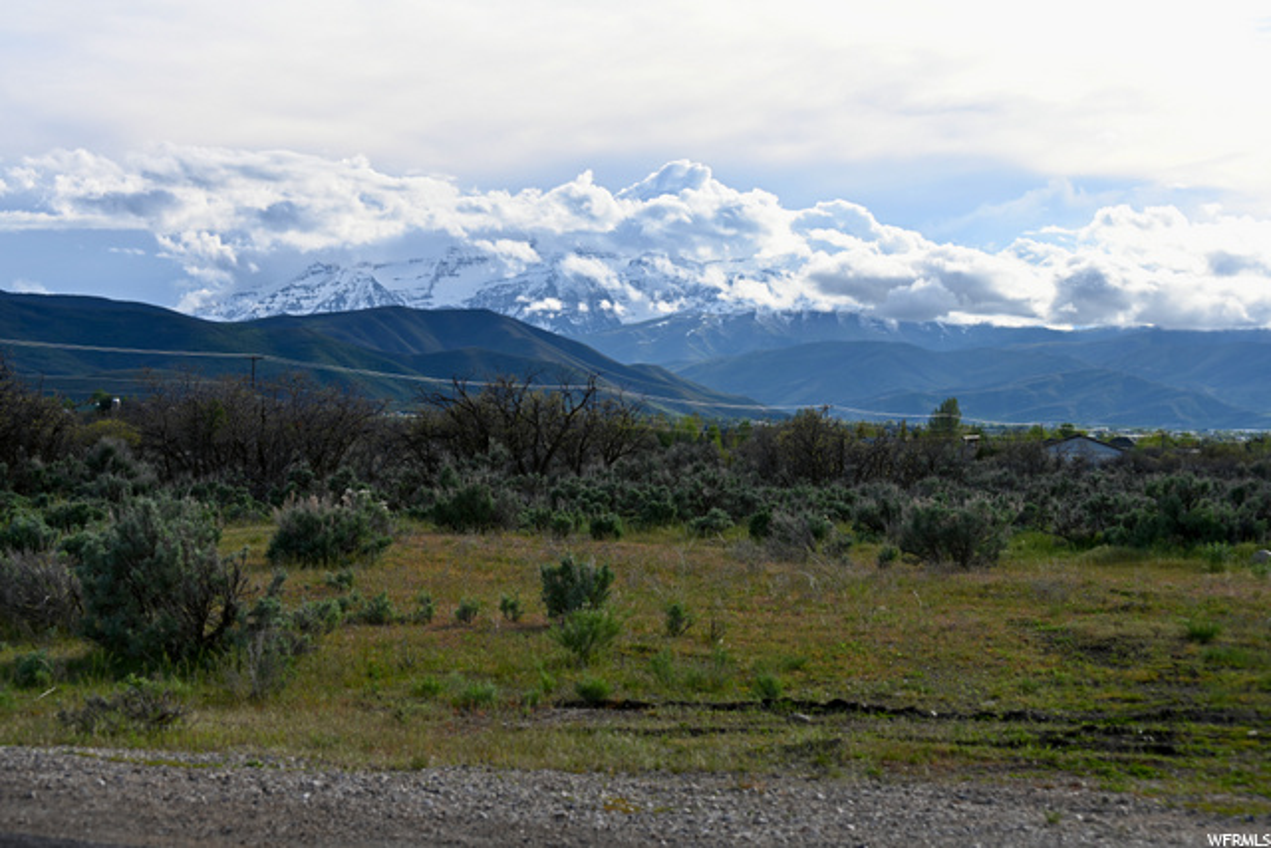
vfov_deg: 19.5
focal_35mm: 70
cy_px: 424
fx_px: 2472
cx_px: 636
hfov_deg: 28.8
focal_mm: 70
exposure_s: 1/320
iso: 100
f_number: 6.3
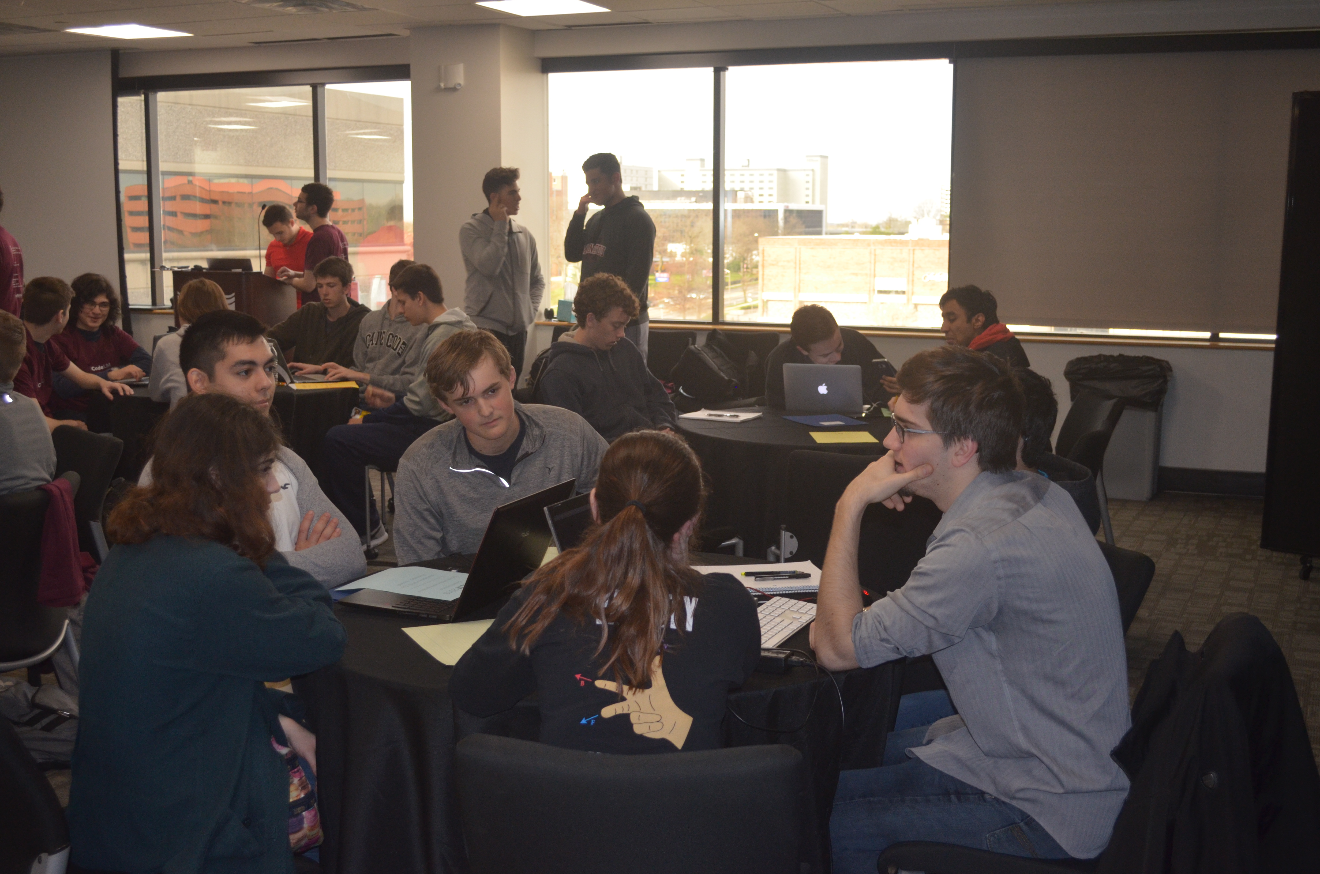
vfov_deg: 30.7
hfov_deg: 45.0
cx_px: 660
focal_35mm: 44
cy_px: 437
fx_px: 1592
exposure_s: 1/30
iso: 800
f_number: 4.5
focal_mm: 29
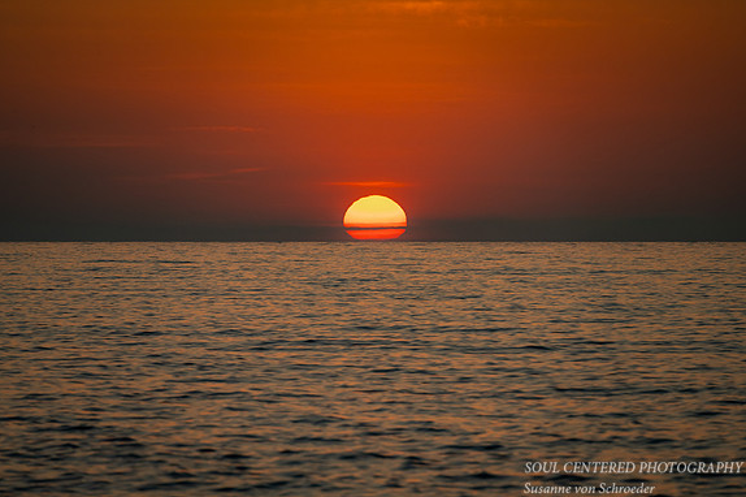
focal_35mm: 319
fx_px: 6606
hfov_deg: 6.5
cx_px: 357
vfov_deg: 4.3
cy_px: 262
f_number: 9
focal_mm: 300
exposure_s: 1/200
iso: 400
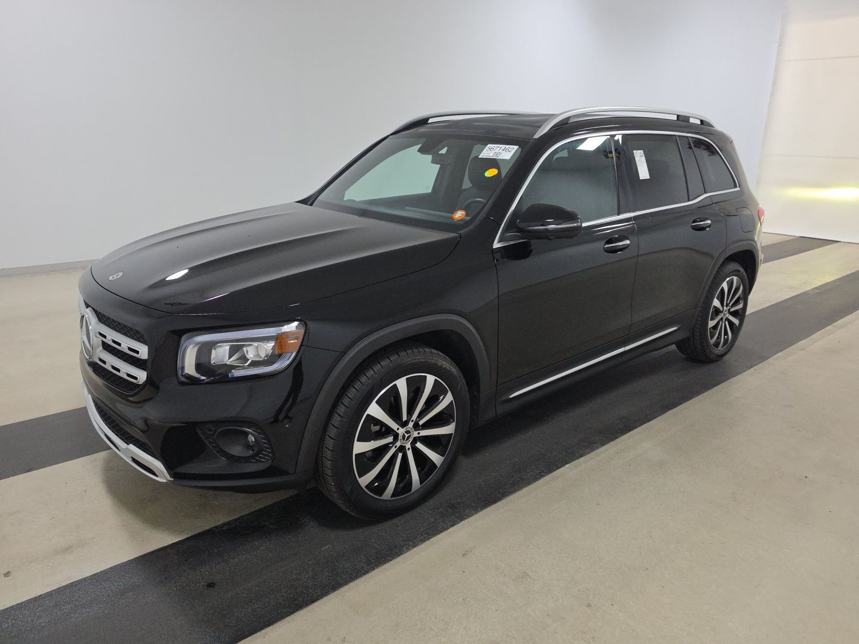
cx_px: 430
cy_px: 322
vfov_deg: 58.9
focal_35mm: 23
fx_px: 571
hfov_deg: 73.9
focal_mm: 6.5
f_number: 1.4
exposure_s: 1/100
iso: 310
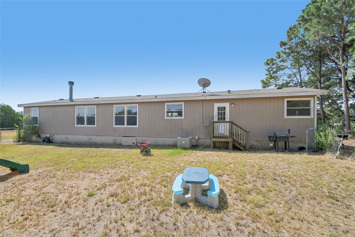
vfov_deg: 77.3
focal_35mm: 15
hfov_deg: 100.4
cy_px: 118
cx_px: 178
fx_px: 148
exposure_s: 1/800
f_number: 8
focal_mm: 10
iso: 400
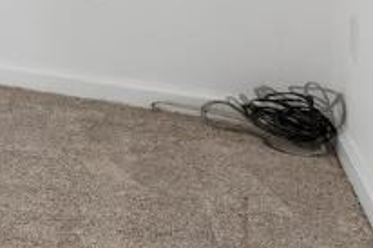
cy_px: -260
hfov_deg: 9.6
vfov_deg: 11.9
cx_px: -932
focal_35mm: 102
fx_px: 1056
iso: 640
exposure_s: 1/50
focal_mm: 14
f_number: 8
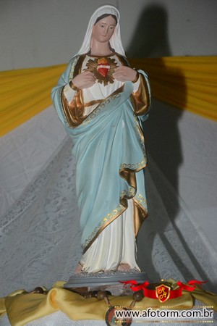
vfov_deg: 17.1
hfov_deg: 11.4
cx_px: 108
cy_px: 163
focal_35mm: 120
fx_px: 1085
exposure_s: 1/100
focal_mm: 80
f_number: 5.6
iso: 3200
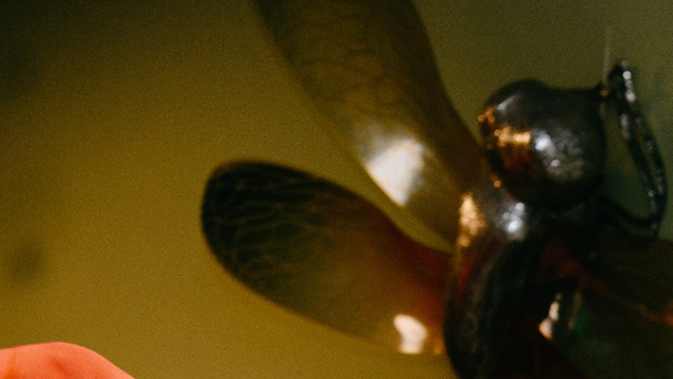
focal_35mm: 249
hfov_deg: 8.5
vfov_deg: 4.7
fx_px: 4445
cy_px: 1026
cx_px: 987
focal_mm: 48
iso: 320
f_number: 4
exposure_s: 1/160
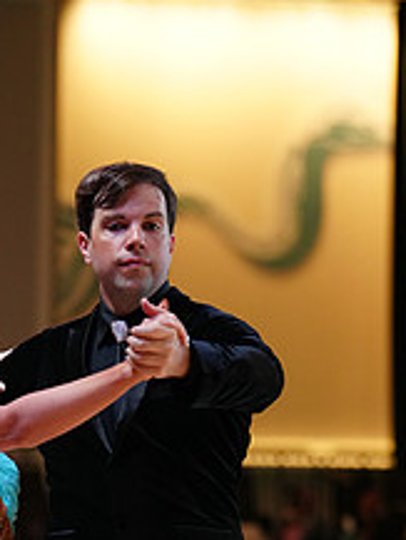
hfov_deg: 5.1
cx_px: 76
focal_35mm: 290
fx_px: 4531
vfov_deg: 6.8
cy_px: 677
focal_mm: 113
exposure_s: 1/500
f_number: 2.8
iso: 2000
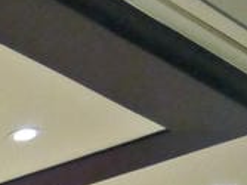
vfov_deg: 6.7
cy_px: 554
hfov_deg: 8.1
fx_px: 1433
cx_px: -544
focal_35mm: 201
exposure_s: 1/125
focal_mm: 14
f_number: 3.5
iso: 1000
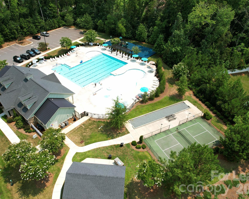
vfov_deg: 56.8
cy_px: 99
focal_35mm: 25
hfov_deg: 68.0
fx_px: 184
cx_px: 117
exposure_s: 1/1500
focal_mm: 8.38
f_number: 2.8
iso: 120
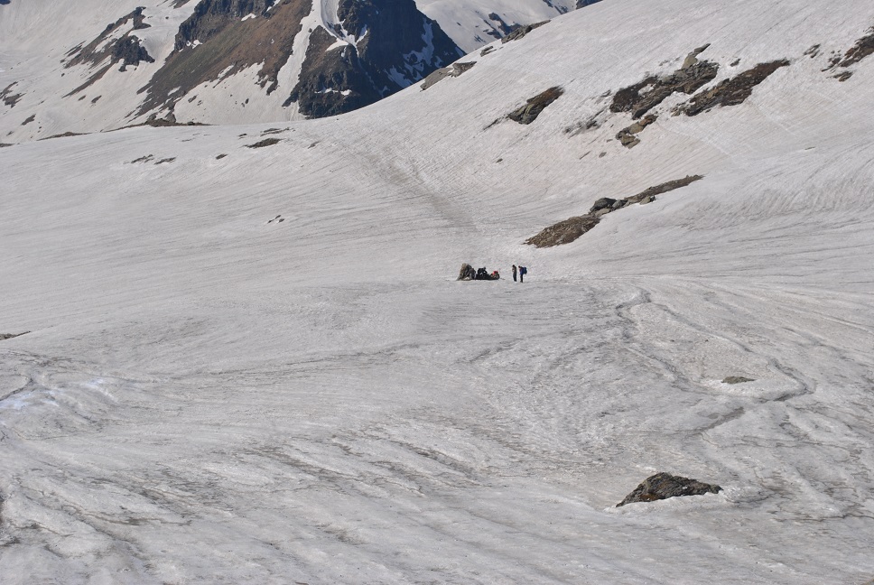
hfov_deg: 29.8
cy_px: 292
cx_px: 437
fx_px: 1641
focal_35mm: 68
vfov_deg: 20.2
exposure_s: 1/400
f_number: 10
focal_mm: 45
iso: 100
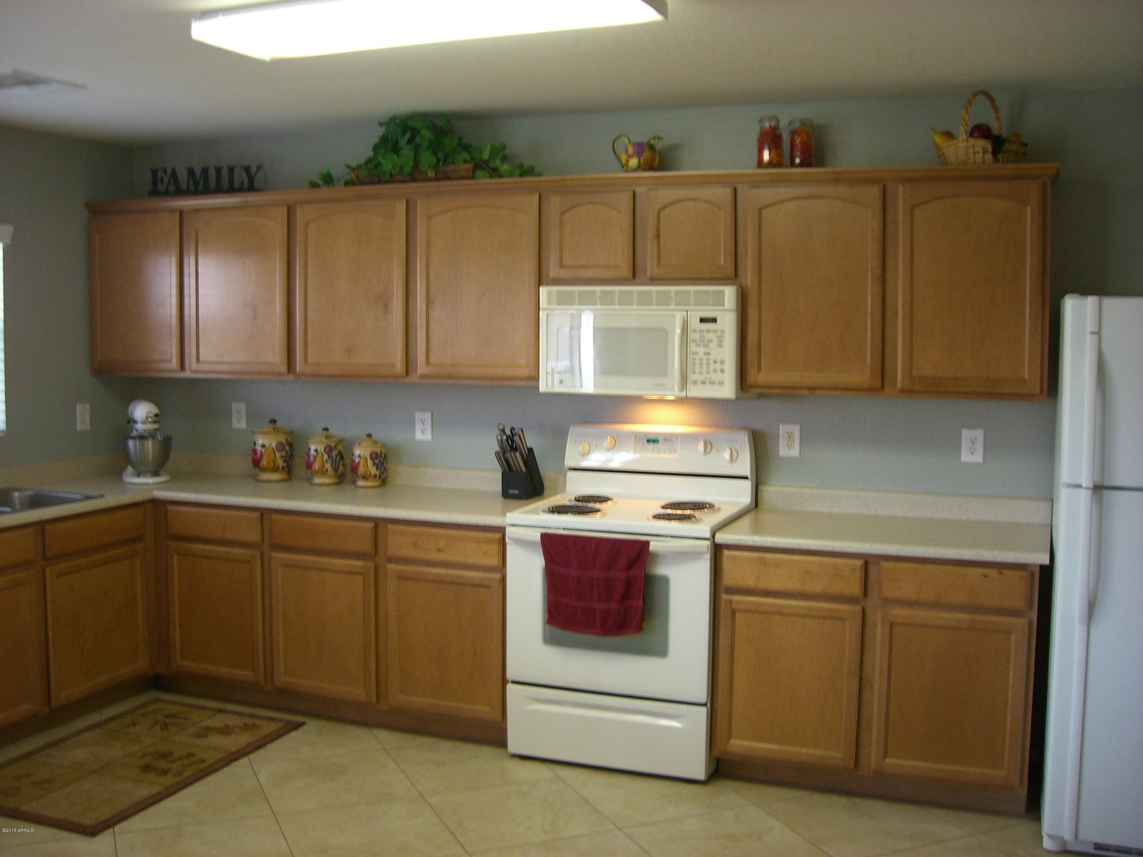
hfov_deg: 49.0
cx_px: 572
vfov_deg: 37.7
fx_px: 1255
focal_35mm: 38
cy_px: 428
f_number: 2.7
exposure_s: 1/15
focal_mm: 6.2
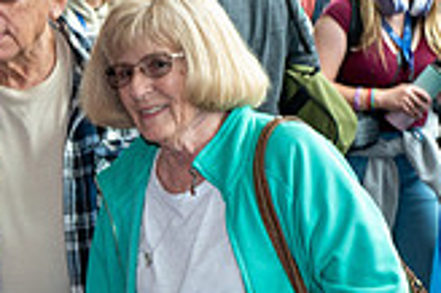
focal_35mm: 156
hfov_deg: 12.6
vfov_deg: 8.7
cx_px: -186
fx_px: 1909
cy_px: 336
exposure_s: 1/80
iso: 1800
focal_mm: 44
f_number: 8
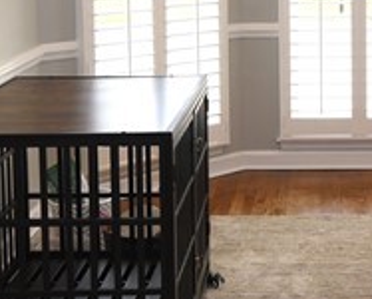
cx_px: 359
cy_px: -2
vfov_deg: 17.3
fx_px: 959
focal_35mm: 87
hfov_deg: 21.3
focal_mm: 16
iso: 250
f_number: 3.5
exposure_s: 1/200
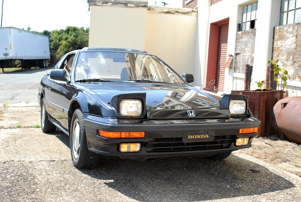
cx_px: 150
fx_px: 352
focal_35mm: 42
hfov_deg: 46.3
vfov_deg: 32.0
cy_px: 101
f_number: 4
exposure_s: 1/400
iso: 200
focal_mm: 28
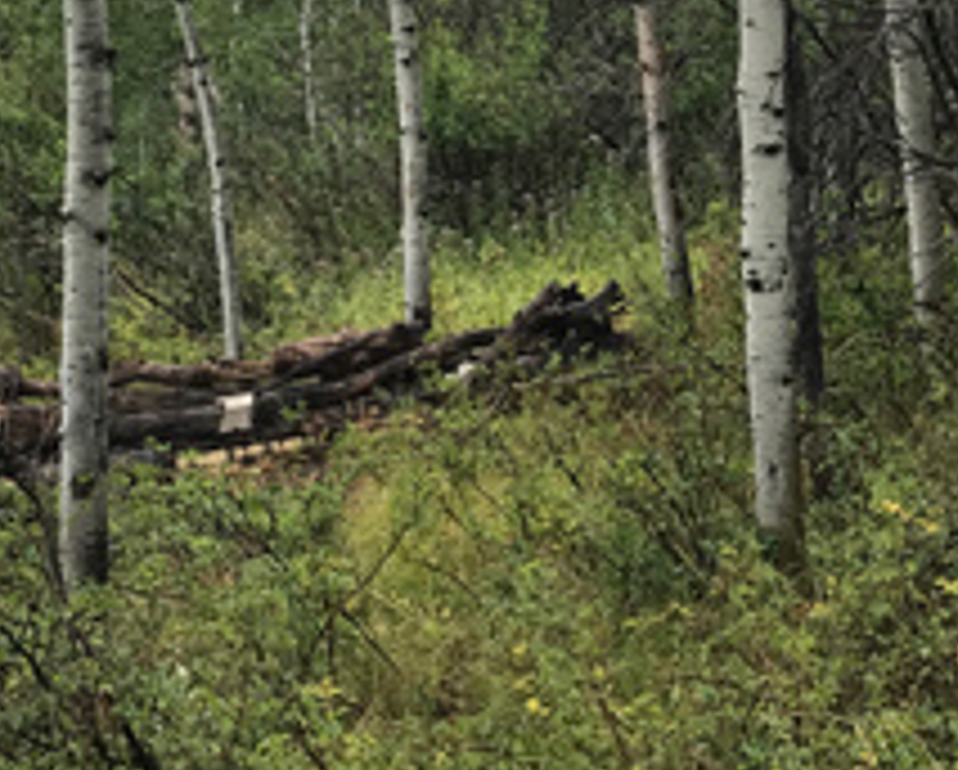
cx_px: 486
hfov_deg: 23.3
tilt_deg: -1.2
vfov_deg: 18.4
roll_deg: -1.7
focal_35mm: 82
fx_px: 2328
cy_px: 32
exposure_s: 1/805
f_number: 1.8
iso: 20
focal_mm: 3.99
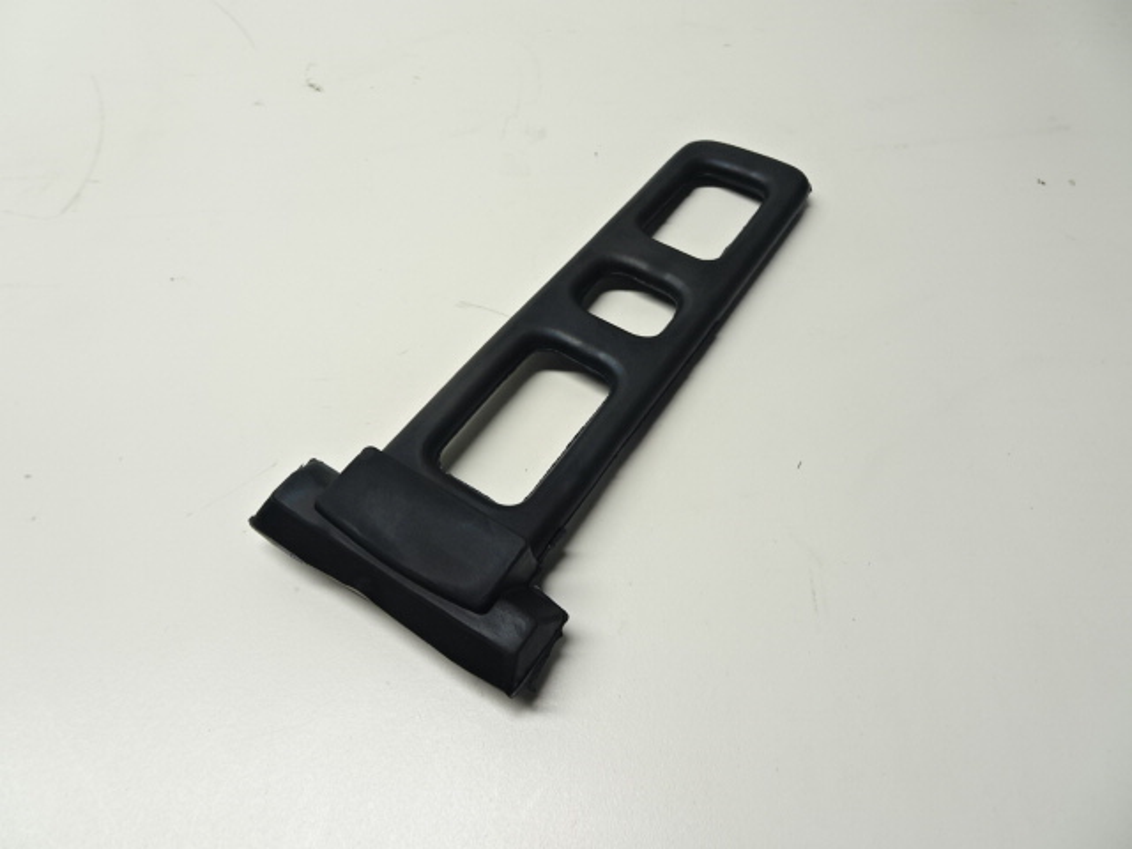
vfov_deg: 56.8
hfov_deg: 71.6
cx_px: 566
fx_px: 785
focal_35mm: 24
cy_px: 424
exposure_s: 1/40
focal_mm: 4.1
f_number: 3.5
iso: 80
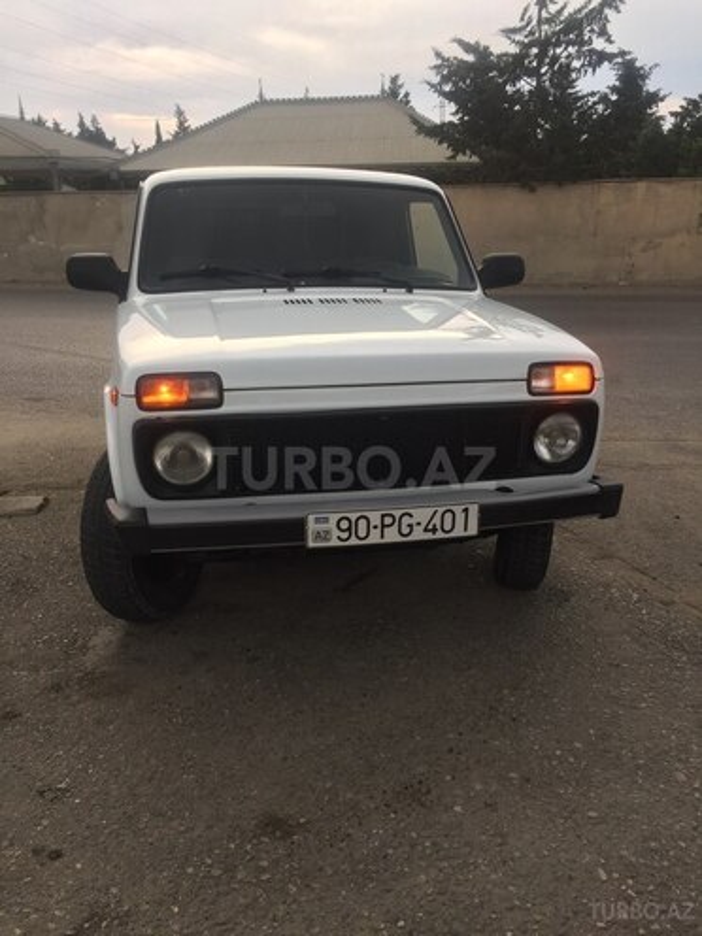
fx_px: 784
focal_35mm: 29
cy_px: 468
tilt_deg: -18.8
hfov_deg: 48.2
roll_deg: +1.6
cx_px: 351
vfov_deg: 61.7
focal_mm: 4.15
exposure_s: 1/129
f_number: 2.2
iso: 32
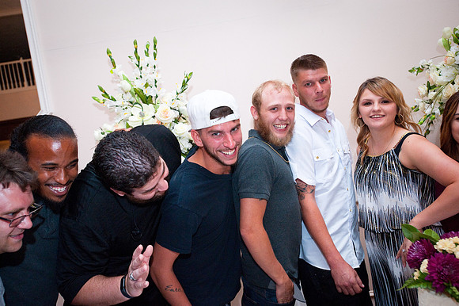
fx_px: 446
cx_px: 230
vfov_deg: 37.8
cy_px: 153
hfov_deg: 54.5
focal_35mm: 35
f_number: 5.6
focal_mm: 35
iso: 3200
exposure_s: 1/160
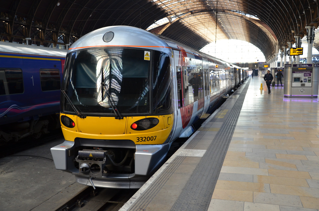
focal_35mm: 39
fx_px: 345
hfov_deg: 49.6
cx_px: 160
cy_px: 106
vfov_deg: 34.1
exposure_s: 1/60
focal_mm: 26
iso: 500
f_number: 4
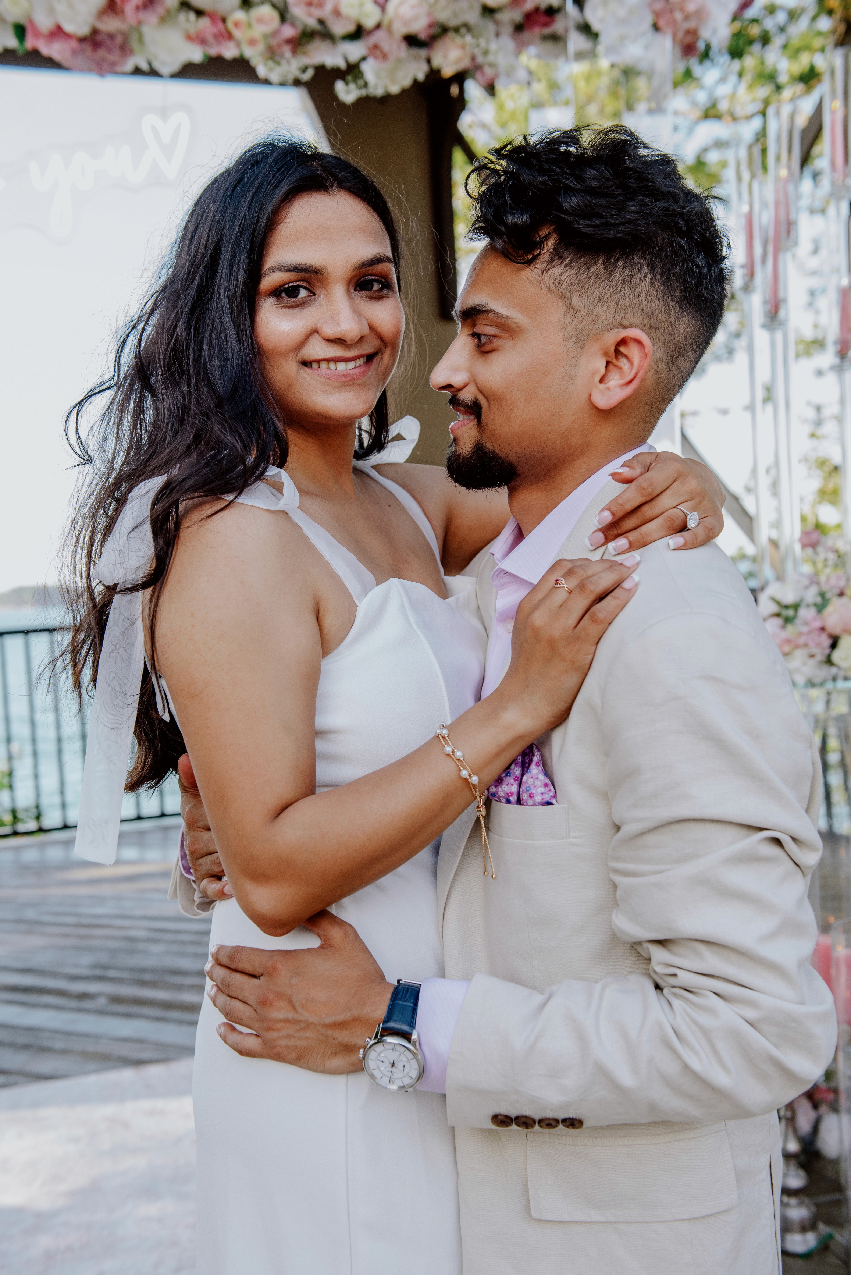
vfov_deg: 46.4
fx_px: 1488
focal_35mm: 42
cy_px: 638
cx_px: 426
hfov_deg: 31.9
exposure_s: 1/200
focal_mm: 42
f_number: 5
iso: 500
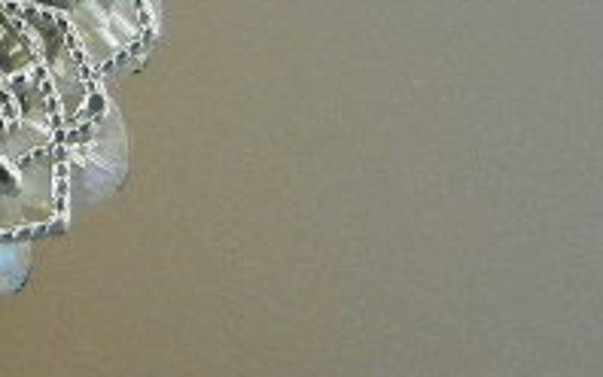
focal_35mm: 202
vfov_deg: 6.5
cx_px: -292
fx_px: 3321
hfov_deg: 10.1
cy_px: -94
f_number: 4
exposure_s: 1/24.3
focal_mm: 10.6
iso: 400
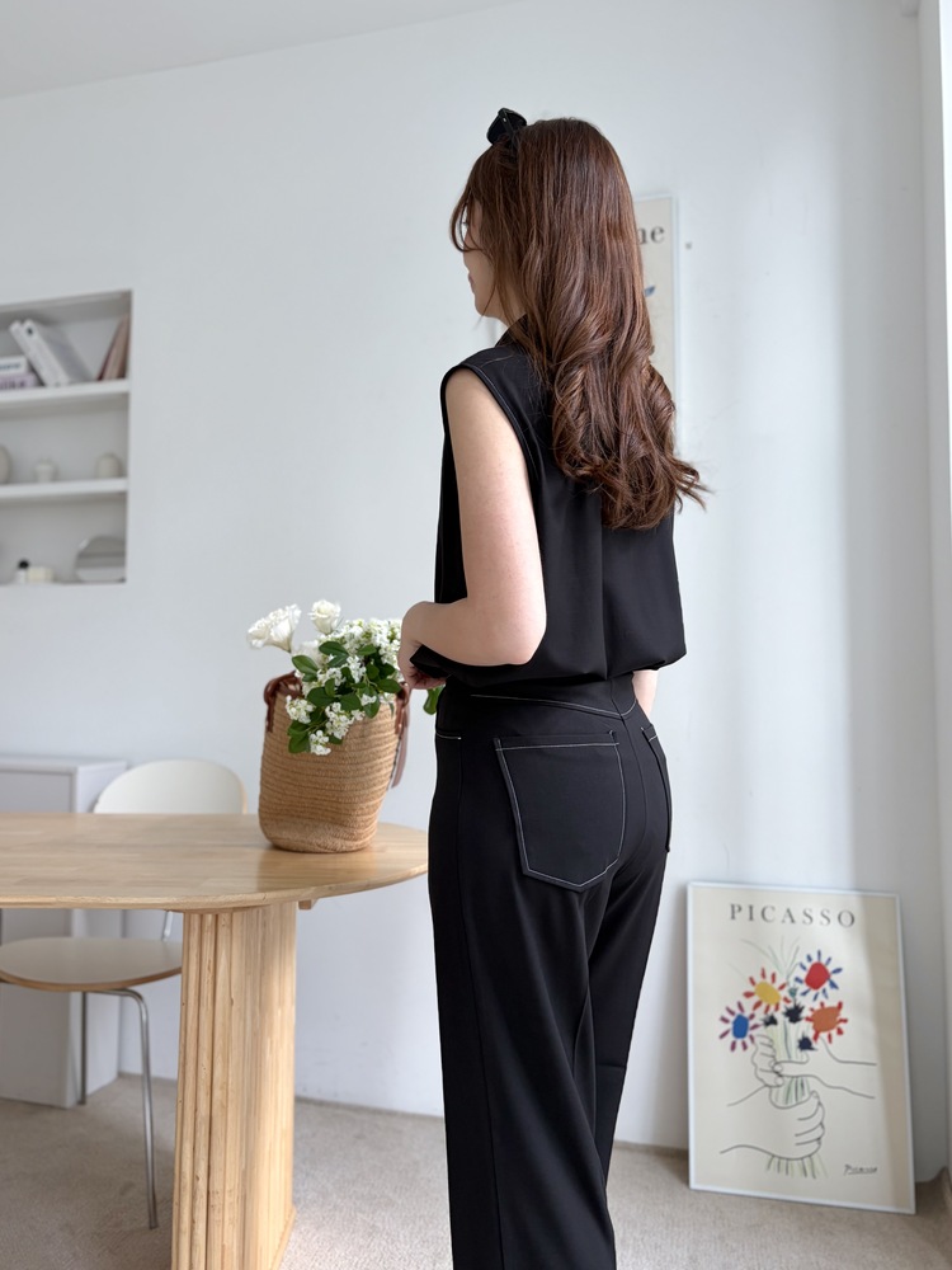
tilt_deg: +4.3
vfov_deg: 67.3
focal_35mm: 26
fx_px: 953
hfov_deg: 53.1
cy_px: 635
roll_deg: -0.6
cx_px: 476
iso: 64
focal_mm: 5.96
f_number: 1.6
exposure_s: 1/60
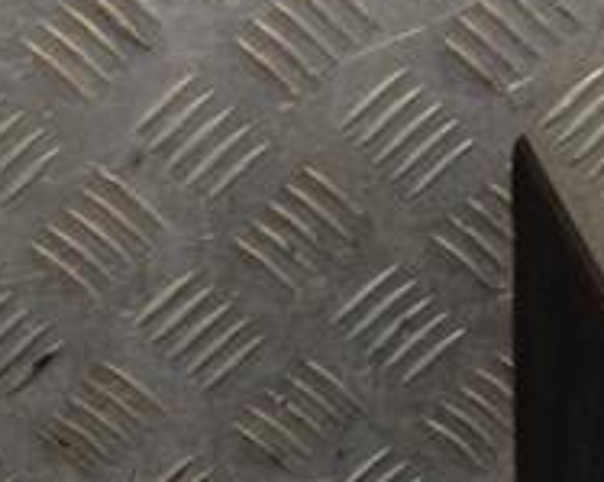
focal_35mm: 181
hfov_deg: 10.7
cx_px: 433
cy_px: 598
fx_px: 3231
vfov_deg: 8.4
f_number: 7.1
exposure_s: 1/200
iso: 800
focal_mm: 40
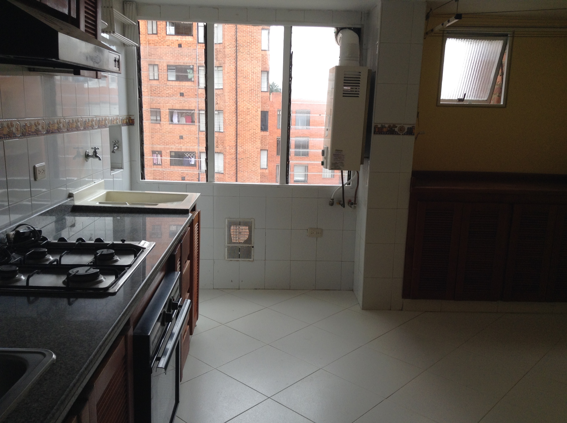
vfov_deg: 42.8
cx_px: 284
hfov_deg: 55.4
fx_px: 540
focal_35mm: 33
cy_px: 212
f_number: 2.4
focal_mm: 3.3
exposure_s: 1/160
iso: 25
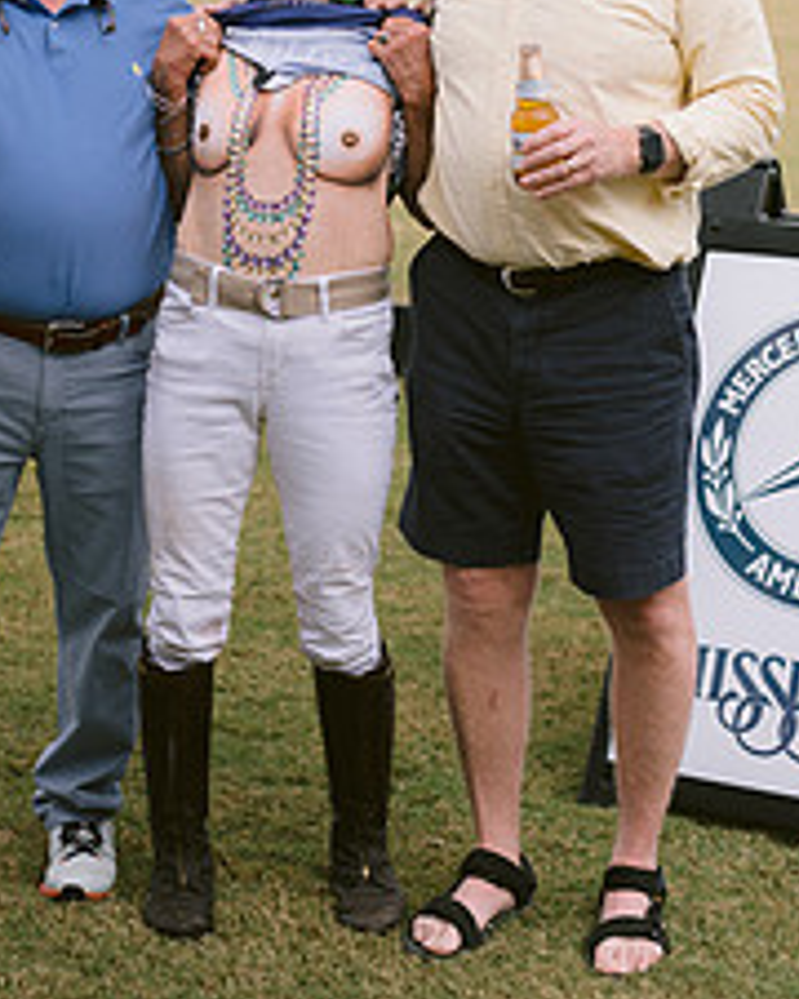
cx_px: 355
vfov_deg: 20.1
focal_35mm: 94
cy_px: 195
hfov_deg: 16.4
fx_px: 2779
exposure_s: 1/8000
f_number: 2.8
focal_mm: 50
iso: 200
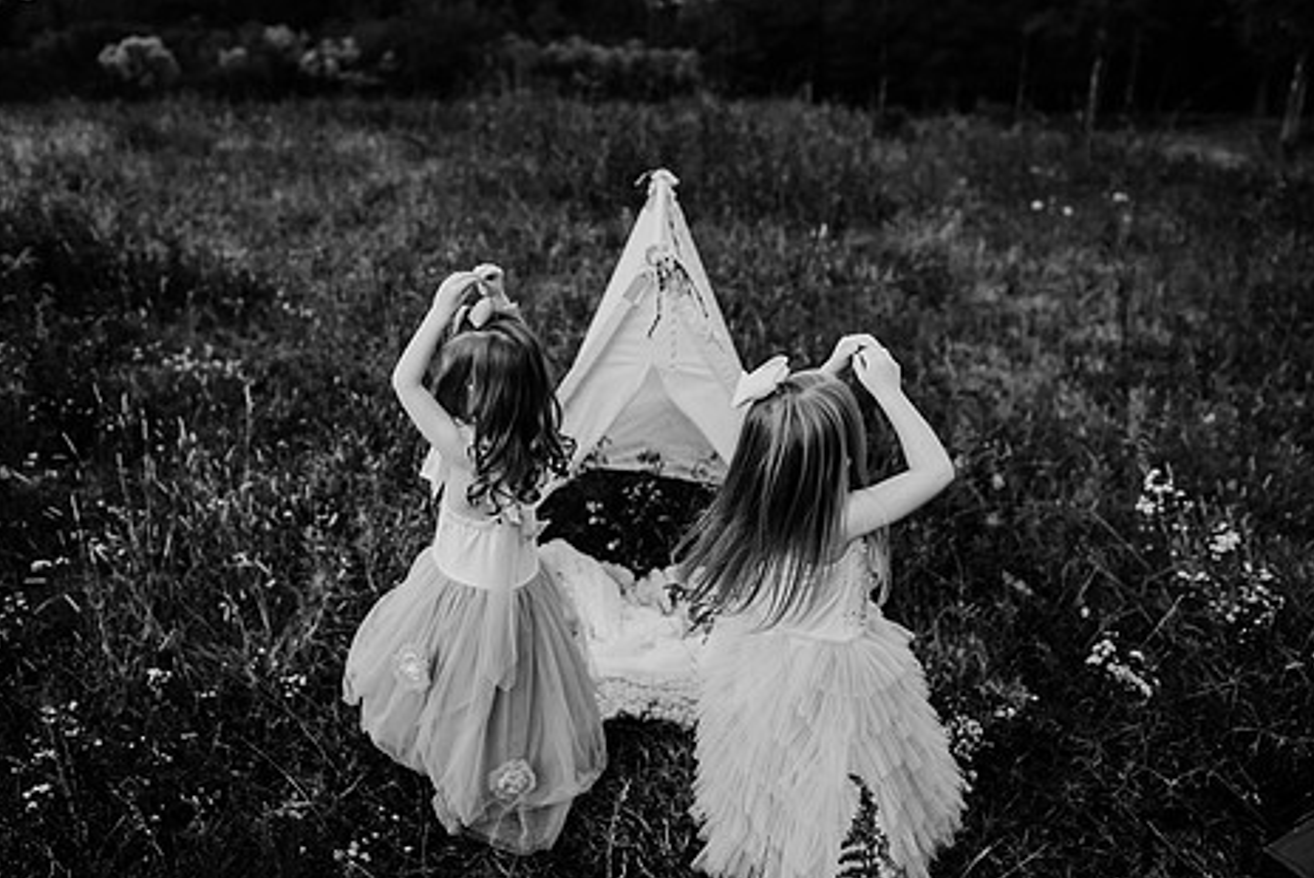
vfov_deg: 43.7
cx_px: 575
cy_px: 429
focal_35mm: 30
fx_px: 1096
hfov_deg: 61.7
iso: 250
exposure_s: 1/800
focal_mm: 24
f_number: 2.5
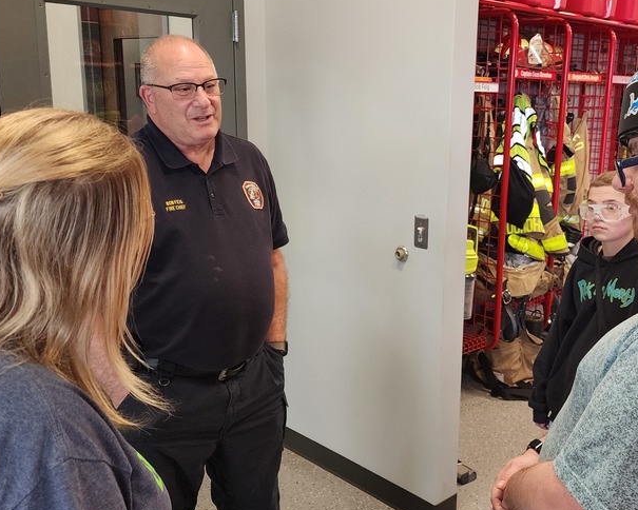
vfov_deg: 39.2
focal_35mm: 38
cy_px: 254
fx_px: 718
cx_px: 427
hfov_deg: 47.1
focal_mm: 6.4
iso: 200
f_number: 1.8
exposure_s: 1/180
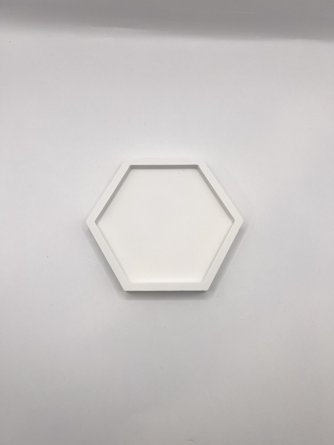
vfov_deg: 67.3
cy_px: 222
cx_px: 167
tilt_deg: -76.3
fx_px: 334
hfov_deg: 53.1
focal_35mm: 26
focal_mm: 5.7
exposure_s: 1/316
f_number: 1.5
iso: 50
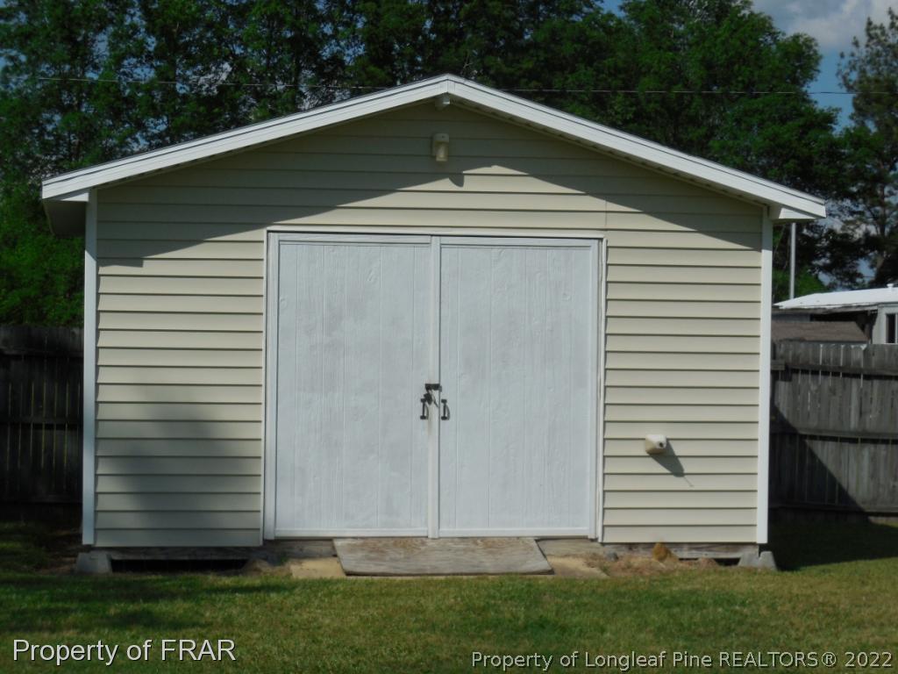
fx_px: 2101
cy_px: 337
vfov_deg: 18.2
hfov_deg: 24.1
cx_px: 449
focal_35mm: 81
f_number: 9.1
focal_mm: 14.5
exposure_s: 1/640
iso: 125
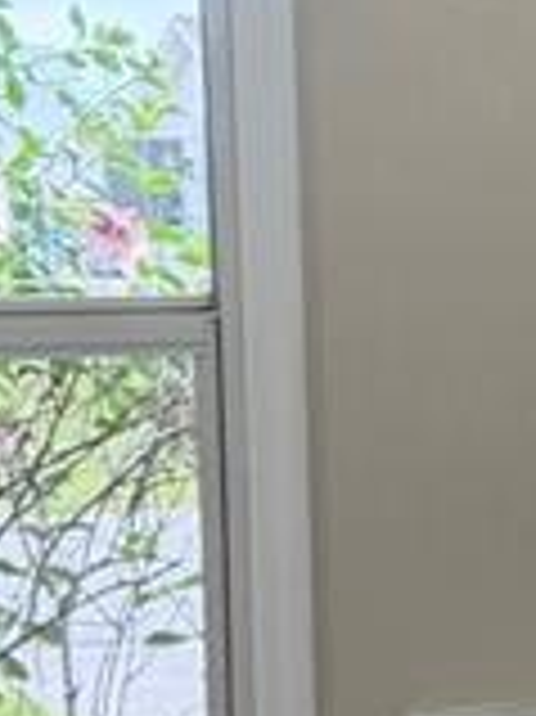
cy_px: 482
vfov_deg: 10.9
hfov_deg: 7.5
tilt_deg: -4.5
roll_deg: +0.3
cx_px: 1428
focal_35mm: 181
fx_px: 3742
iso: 80
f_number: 1.78
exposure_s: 1/188
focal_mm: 6.76
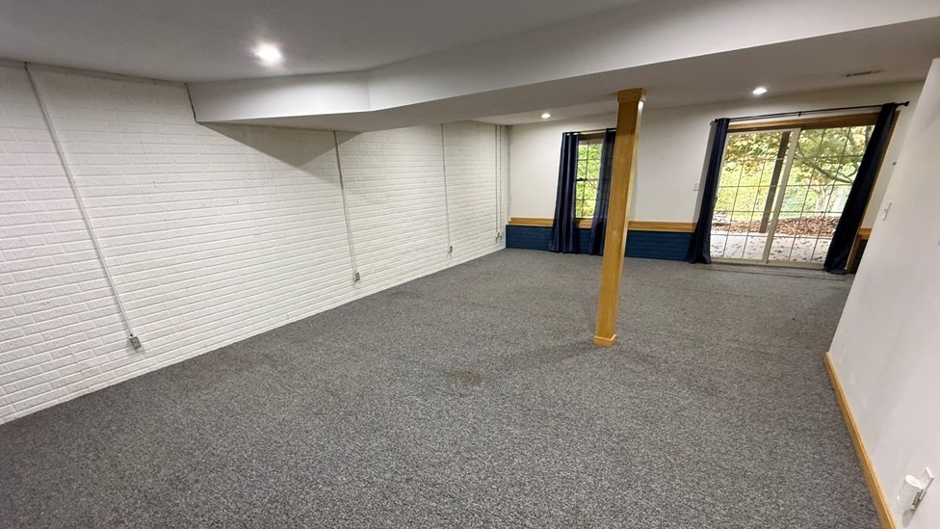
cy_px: 334
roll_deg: +1.7
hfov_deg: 99.4
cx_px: 459
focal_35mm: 16
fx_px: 399
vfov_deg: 66.0
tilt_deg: -18.8
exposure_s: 1/60
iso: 320
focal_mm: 2.22
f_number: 2.2
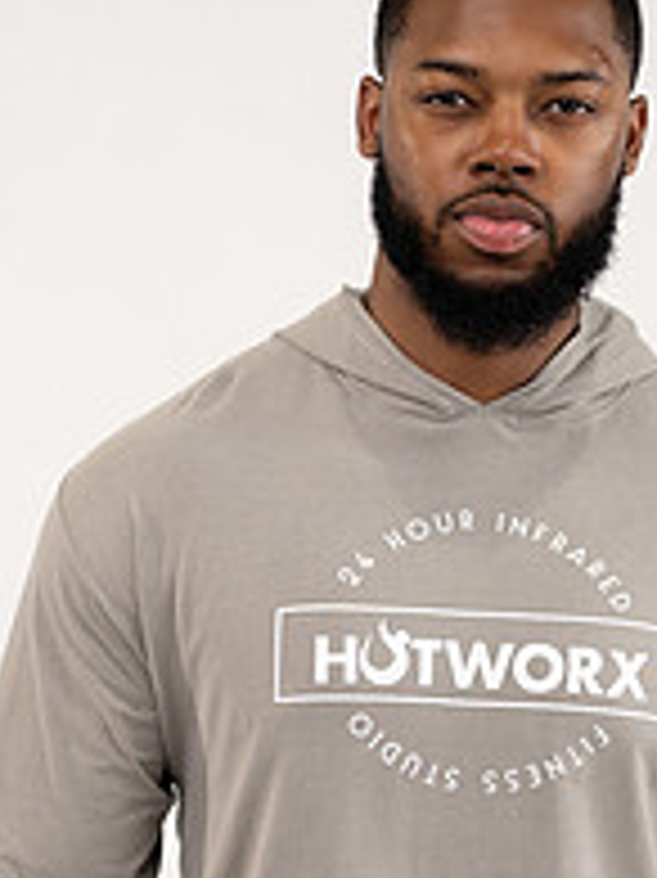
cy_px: 756
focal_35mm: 111
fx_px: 2812
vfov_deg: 17.5
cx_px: 410
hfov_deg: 13.3
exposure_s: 1/125
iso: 200
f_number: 4
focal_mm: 50
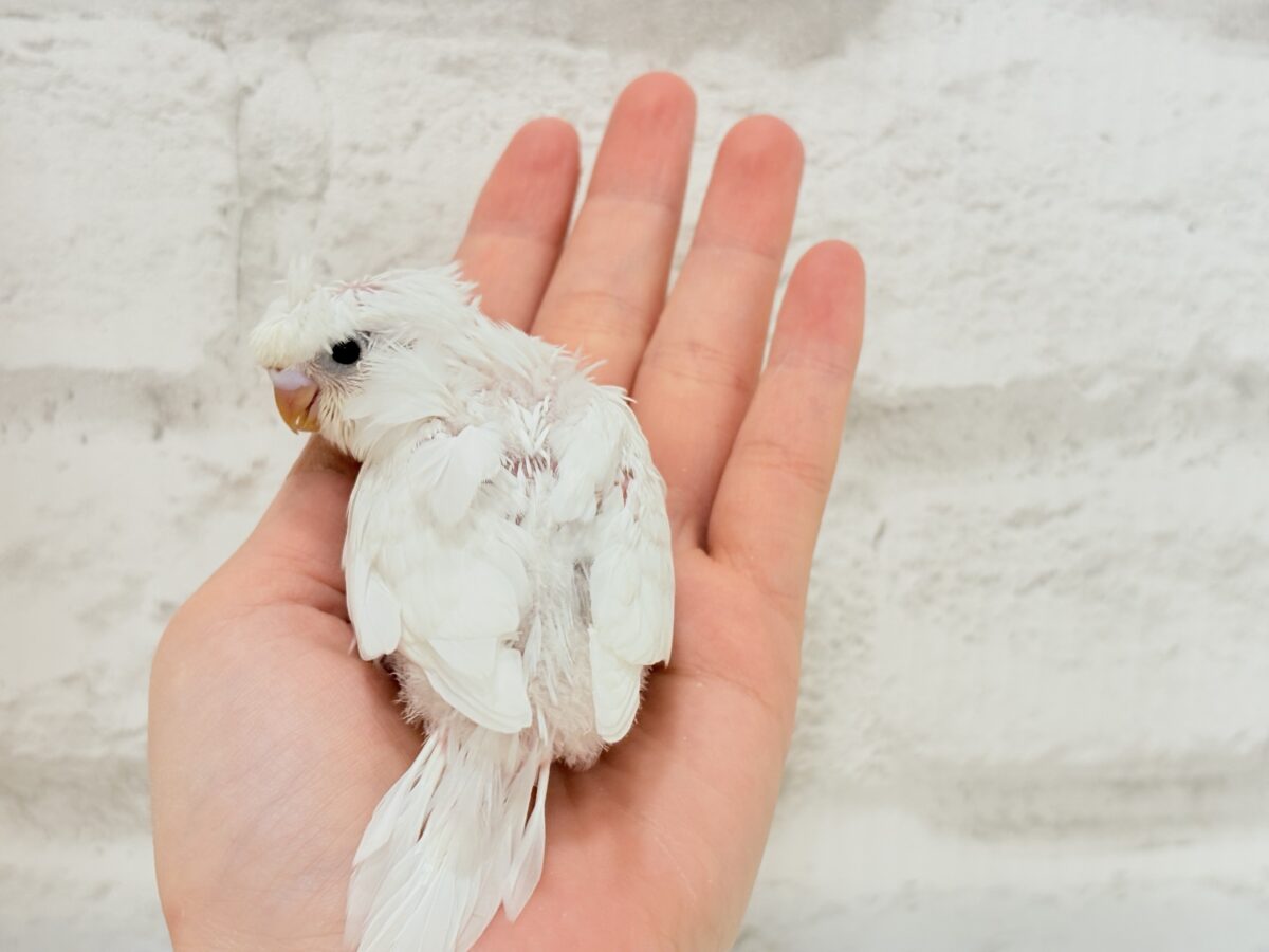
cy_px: 476
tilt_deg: -16.1
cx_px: 634
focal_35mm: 52
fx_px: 1906
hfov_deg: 36.8
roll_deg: -2.2
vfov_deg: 28.0
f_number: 1.6
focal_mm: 5.96
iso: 64
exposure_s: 1/100
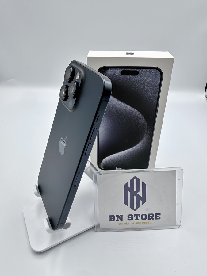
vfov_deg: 69.4
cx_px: 104
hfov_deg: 54.9
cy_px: 138
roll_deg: -0.1
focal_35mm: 25
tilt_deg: -29.8
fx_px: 199
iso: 40
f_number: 2.2
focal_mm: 2.22
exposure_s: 1/204
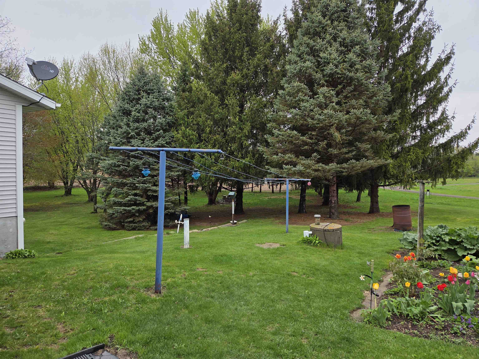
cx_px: 240
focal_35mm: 23
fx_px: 318
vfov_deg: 58.9
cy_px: 180
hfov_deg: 73.9
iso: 80
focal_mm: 5.4
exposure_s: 1/1005
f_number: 1.8
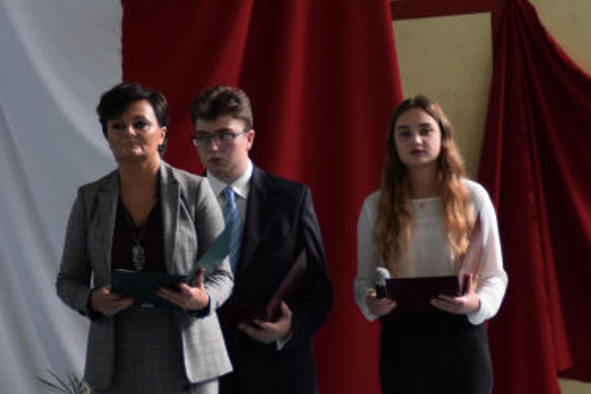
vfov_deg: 4.0
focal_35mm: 343
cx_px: 125
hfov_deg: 6.0
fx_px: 5632
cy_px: 318
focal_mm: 95
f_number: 5.6
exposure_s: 1/500
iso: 1100
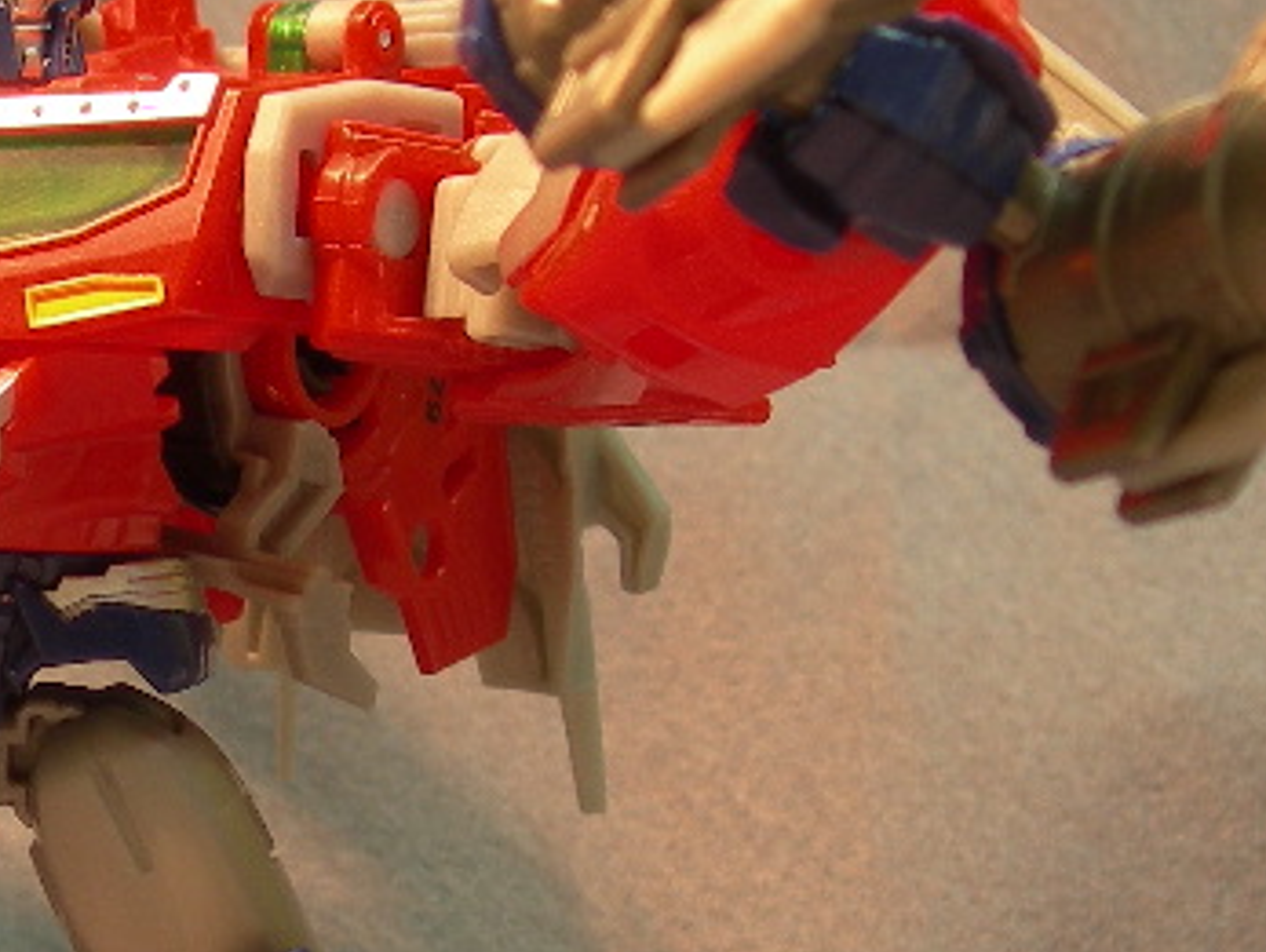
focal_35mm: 112
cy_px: 722
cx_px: 157
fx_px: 4100
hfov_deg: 17.3
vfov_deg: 13.2
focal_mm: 7.8
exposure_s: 1/12
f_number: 2.8
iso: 50
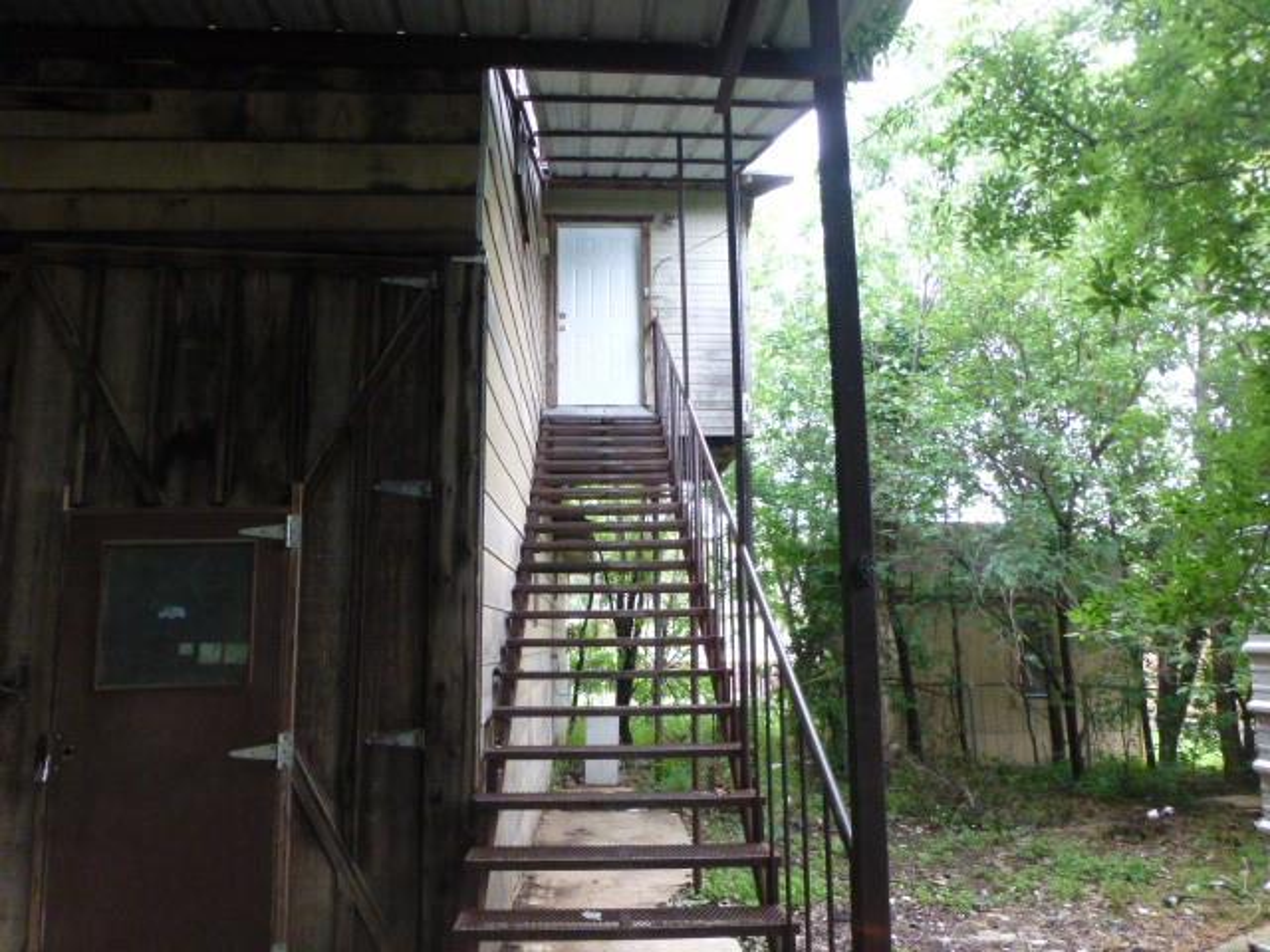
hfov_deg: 71.6
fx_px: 881
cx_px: 635
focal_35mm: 24
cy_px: 476
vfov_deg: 56.8
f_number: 3.3
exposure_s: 1/250
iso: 1000
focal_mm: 4.3
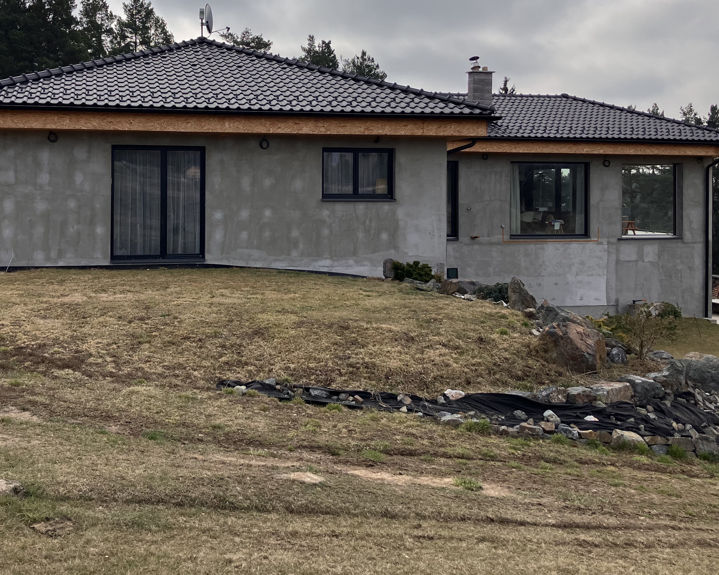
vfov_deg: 37.0
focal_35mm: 40
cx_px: 266
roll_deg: -0.5
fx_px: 851
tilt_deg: +0.5
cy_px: 193
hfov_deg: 45.4
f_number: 1.8
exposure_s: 1/3472
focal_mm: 3.99
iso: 32
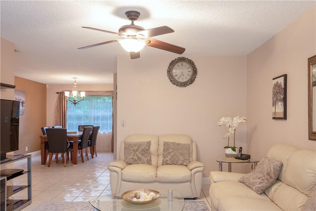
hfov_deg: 65.5
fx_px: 246
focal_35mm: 28
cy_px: 106
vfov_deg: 46.4
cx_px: 158
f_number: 9
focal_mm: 28
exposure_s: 1/10
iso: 200
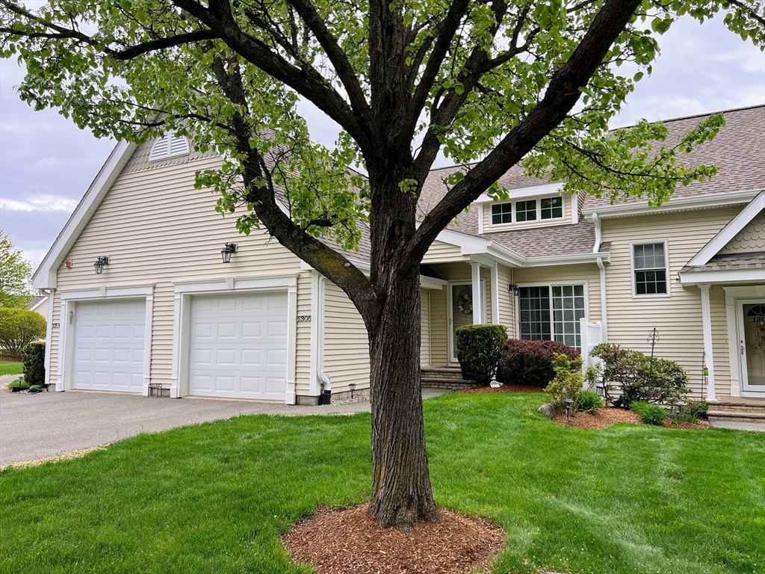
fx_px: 575
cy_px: 287
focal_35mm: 26
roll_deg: +0.2
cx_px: 382
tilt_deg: +5.2
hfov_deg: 67.3
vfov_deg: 53.1
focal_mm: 5.7
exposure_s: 1/940
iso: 50
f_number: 1.5
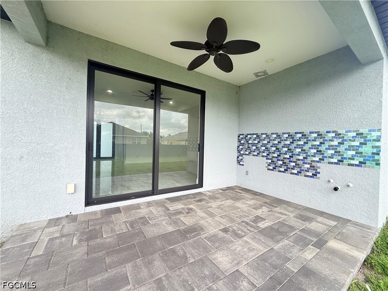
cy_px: 146
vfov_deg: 85.7
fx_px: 157
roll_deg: -1.8
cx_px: 194
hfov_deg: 102.1
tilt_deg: -2.1
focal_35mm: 14
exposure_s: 1/174
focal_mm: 2.22
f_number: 2.2
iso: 50
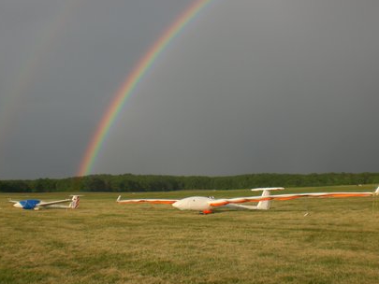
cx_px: 184
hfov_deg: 42.1
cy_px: 131
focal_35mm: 45
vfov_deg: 32.2
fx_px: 493
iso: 50
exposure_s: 1/400
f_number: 4.4
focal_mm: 6.3
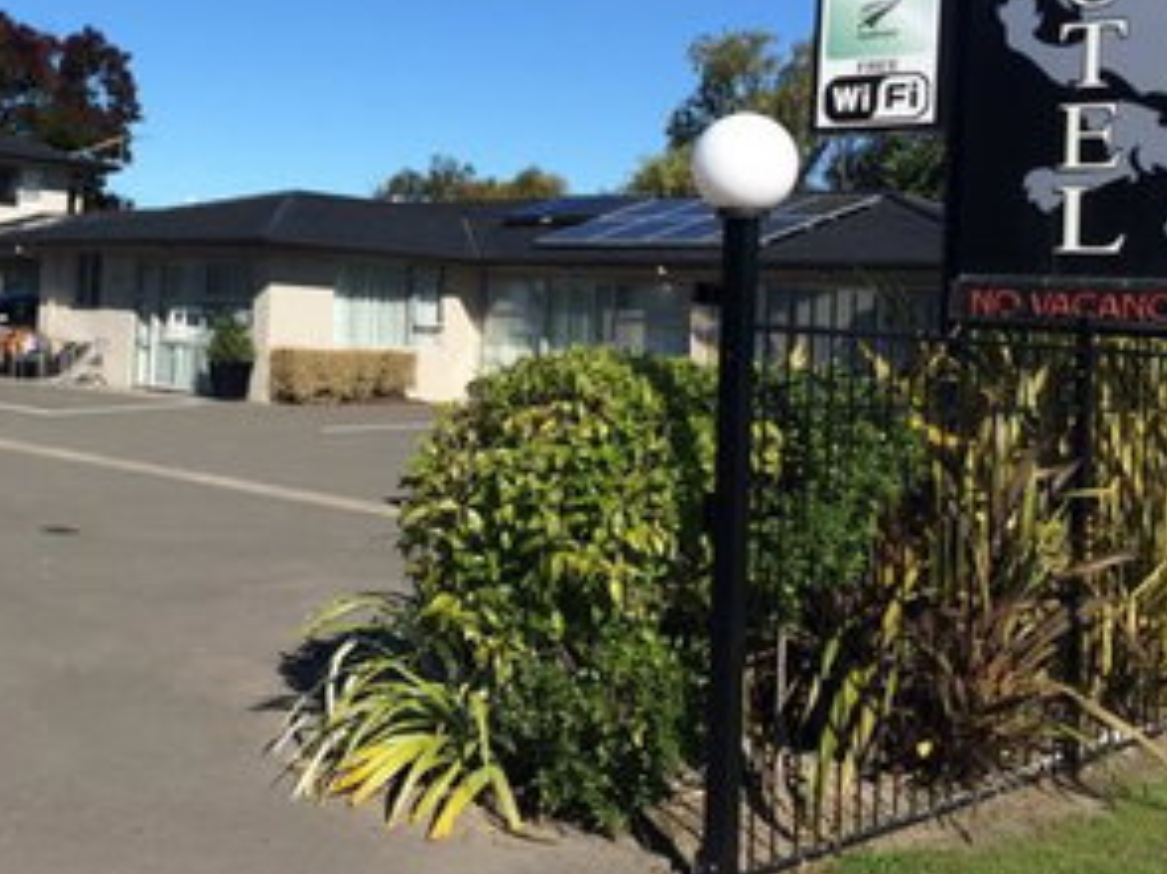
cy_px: 250
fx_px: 1651
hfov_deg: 38.2
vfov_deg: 29.3
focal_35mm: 49
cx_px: 333
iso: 40
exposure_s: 1/2740
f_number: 2.2
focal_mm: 4.12
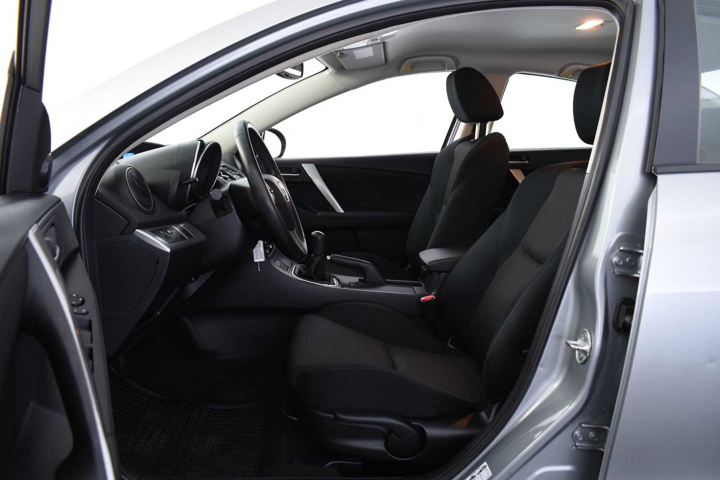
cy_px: 240
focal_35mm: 27
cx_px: 360
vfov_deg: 47.9
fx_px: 540
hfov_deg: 67.4
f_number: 5.6
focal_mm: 18
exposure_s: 1.5
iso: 100
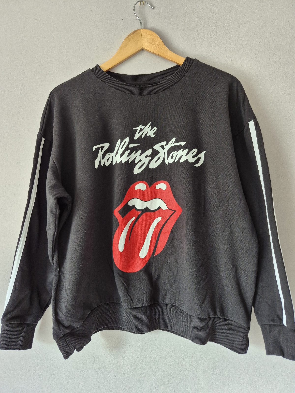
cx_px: 148
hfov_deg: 58.9
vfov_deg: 73.9
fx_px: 261
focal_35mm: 23
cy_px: 196
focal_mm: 5.4
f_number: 1.8
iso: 160
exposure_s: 1/182
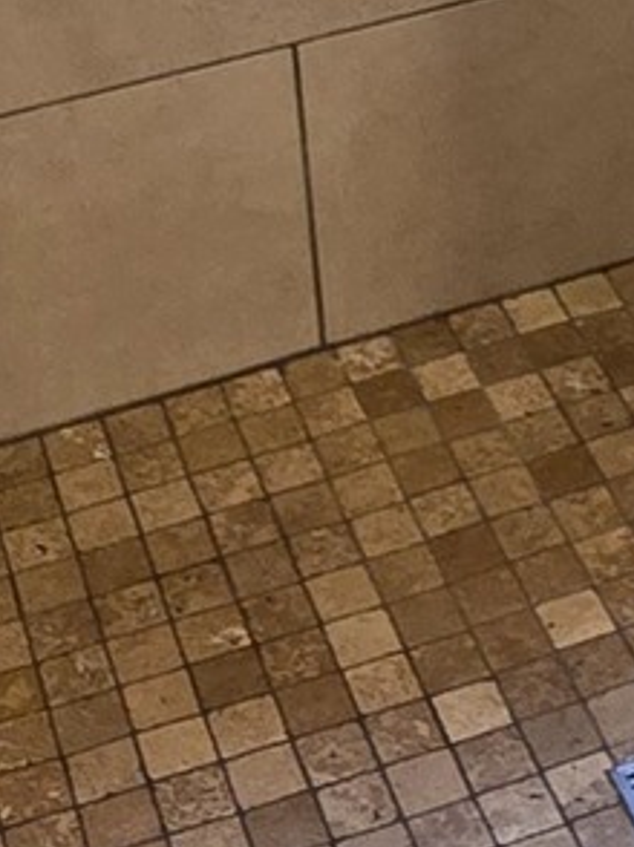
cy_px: -602
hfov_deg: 14.2
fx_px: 2494
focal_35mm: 102
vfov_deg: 16.6
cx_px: 689
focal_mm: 2.2
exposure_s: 1/60
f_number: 1.9
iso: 320
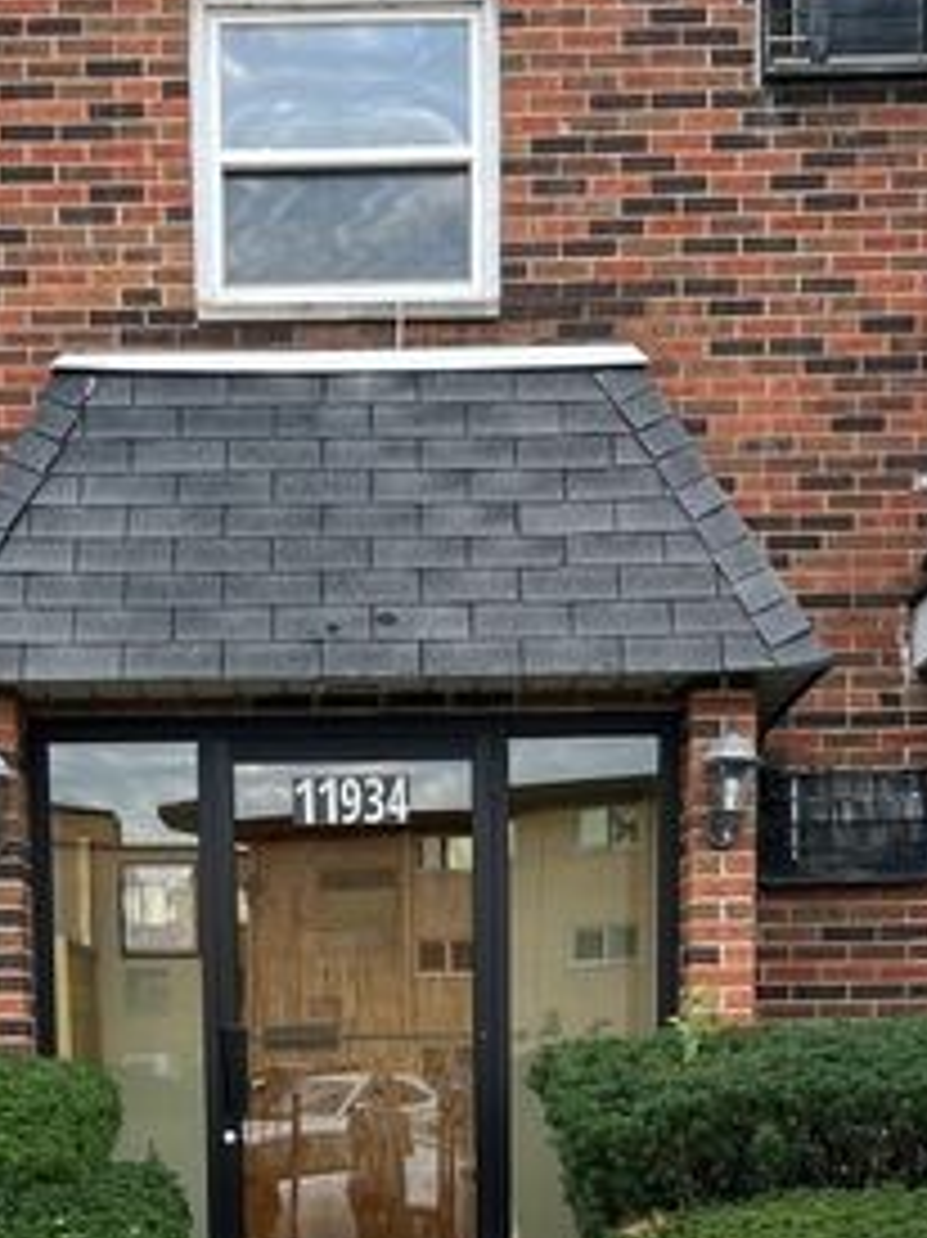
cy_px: 1294
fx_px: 2251
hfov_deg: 23.2
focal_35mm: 63
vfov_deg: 28.5
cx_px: 351
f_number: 1.6
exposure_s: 1/155
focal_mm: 5.1
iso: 40
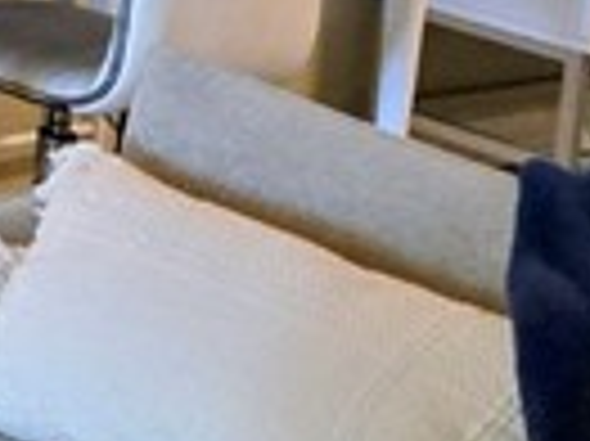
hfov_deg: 8.8
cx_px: -1254
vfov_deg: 7.8
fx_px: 3065
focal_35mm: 180
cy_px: -475
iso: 500
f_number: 1.8
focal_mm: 5.4
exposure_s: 1/120
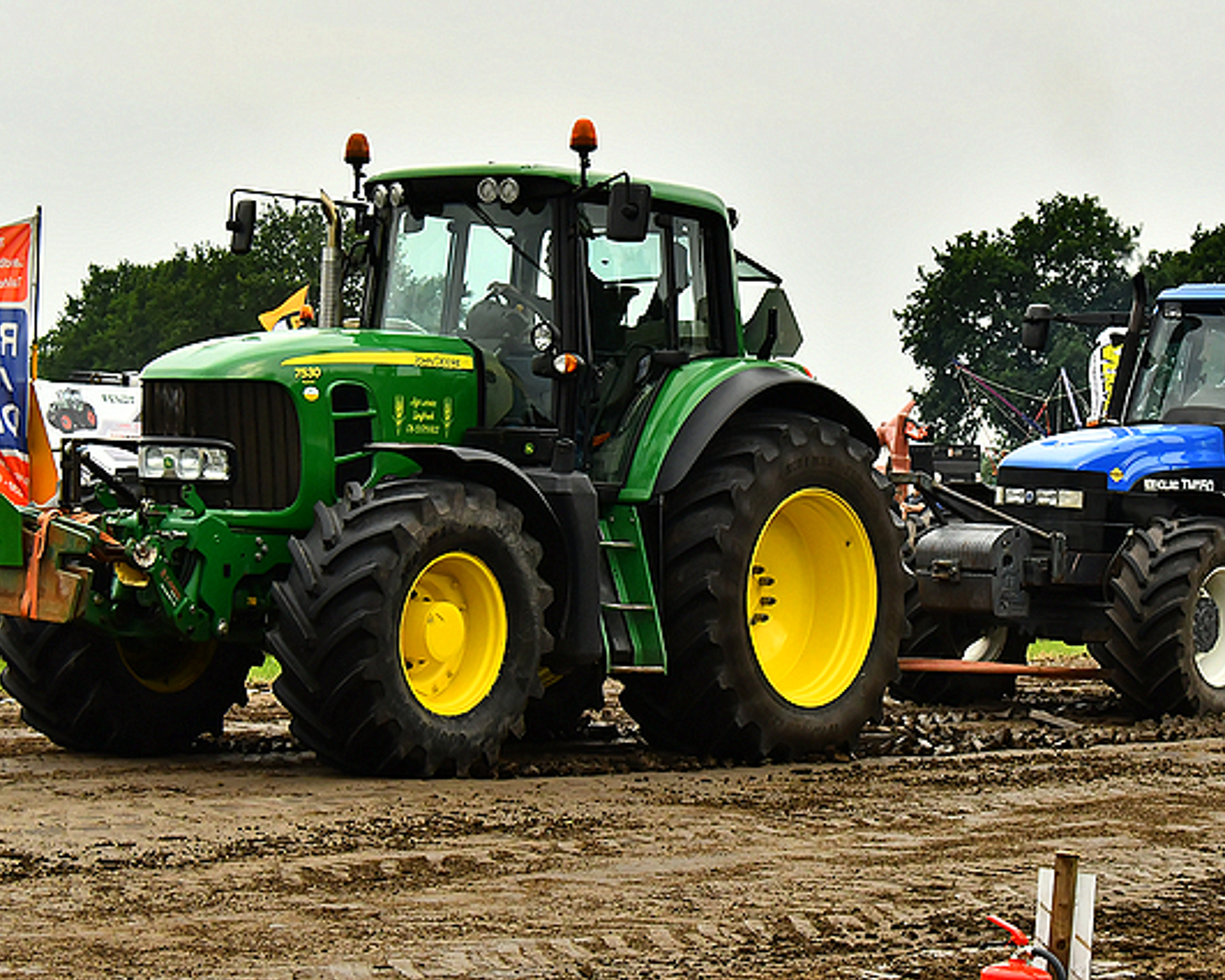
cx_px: 789
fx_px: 3844
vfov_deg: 14.5
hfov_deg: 18.1
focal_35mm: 106
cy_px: 455
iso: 500
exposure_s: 1/500
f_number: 9
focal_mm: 50
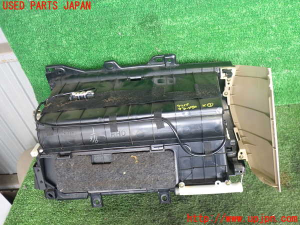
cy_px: 112
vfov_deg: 46.8
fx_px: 260
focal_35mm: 30
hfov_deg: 60.0
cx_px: 150
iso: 200
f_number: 2.3
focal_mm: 5.4
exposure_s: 1/60
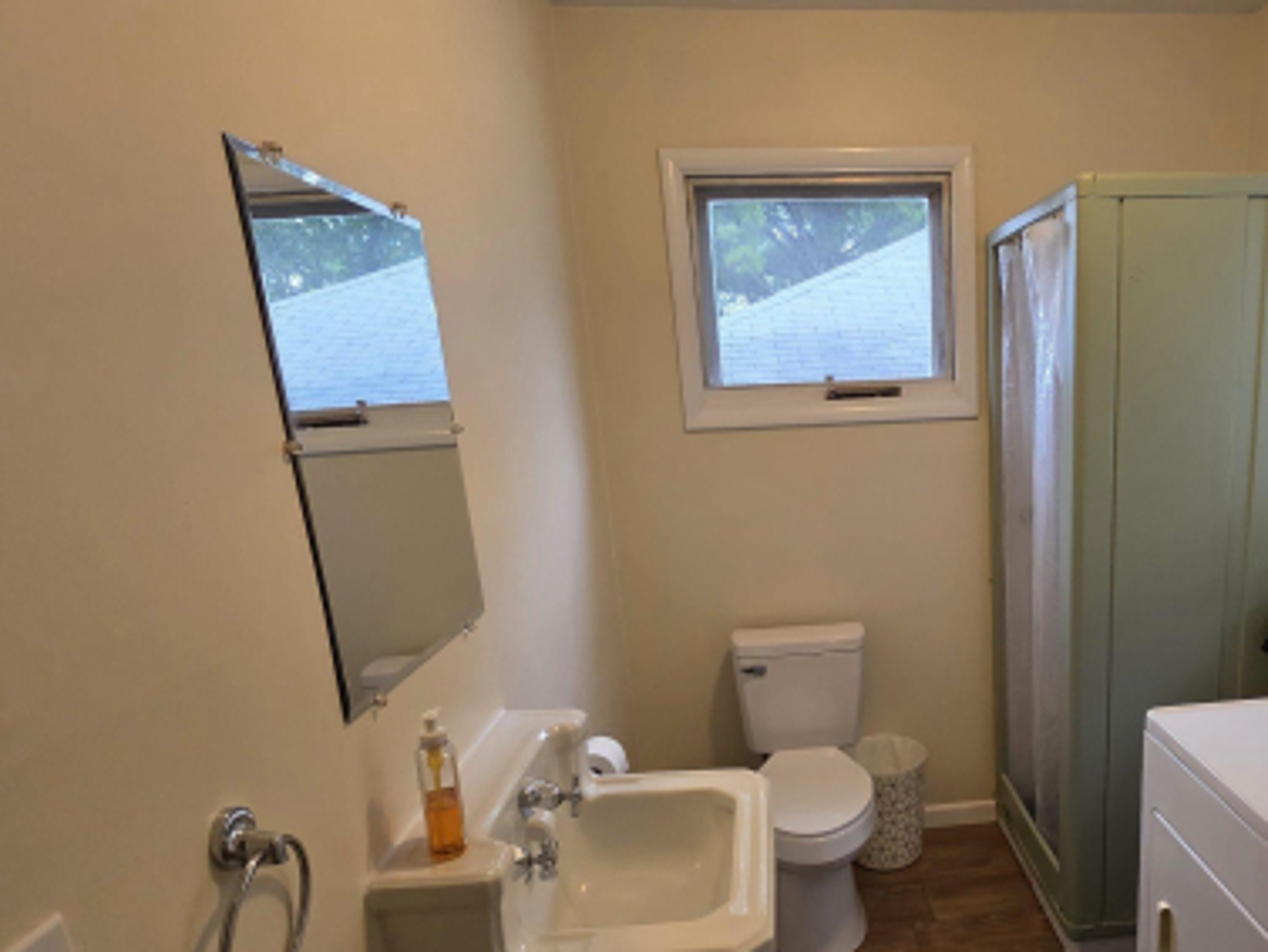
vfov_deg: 57.9
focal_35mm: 23
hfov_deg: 71.1
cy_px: 616
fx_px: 843
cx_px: 873
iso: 200
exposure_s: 1/120
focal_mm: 2.2
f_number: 1.9
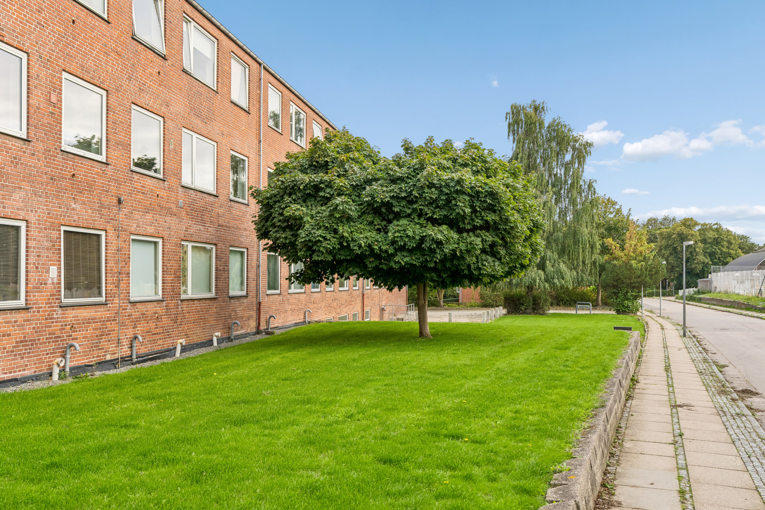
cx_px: 382
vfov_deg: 37.9
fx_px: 744
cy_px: 255
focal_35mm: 35
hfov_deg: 54.4
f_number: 4
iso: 320
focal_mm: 35
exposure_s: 1/800
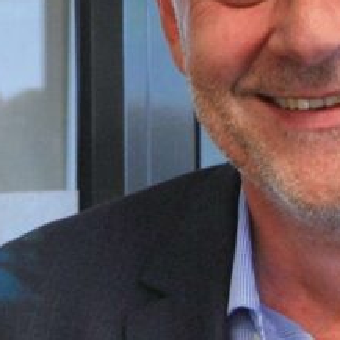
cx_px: -165
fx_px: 1934
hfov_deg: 9.8
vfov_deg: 10.0
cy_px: 119
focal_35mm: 174
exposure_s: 1/30
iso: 200
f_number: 4
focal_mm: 22
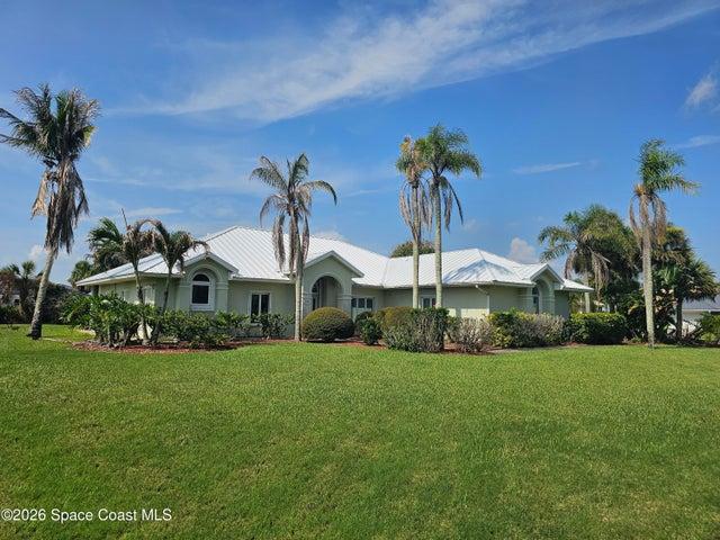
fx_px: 478
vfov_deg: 58.9
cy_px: 270
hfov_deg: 73.9
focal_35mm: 23
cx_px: 360
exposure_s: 1/1529
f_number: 1.7
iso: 10
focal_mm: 6.3
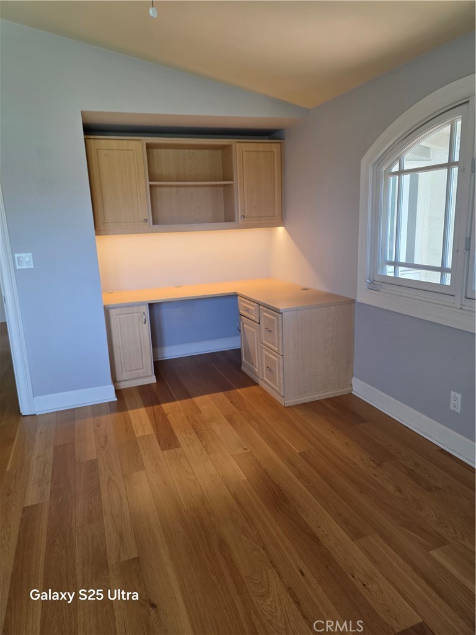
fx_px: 422
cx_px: 238
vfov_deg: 73.9
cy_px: 318
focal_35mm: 23
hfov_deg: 58.9
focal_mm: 6.3
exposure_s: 1/120
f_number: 1.7
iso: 125
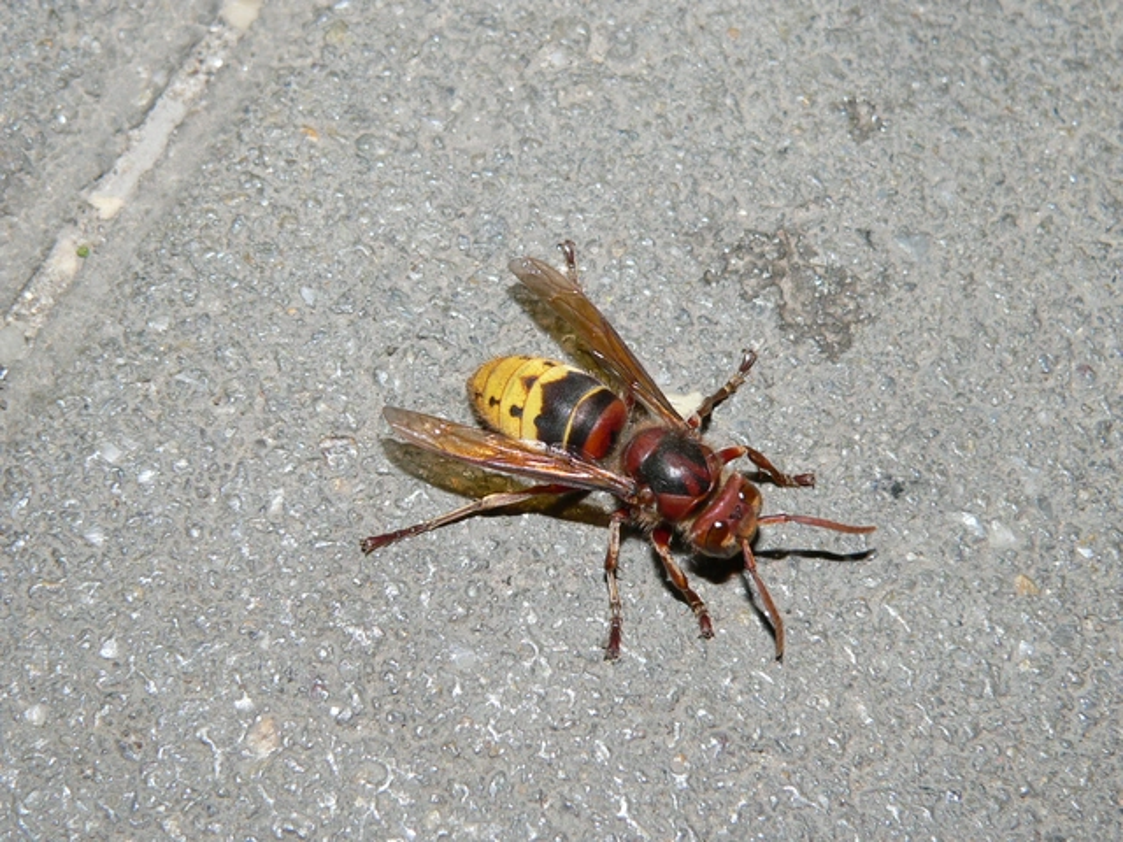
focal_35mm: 79
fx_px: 2563
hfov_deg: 24.7
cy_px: 421
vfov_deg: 18.7
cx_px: 562
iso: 100
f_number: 4
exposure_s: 1/60
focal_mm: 13.2
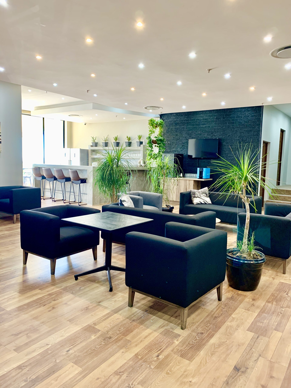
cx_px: 146
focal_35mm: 26
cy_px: 194
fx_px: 291
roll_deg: -0.5
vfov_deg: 67.3
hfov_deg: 53.1
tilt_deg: -7.1
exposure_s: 1/50
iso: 125
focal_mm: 4.25
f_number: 1.8
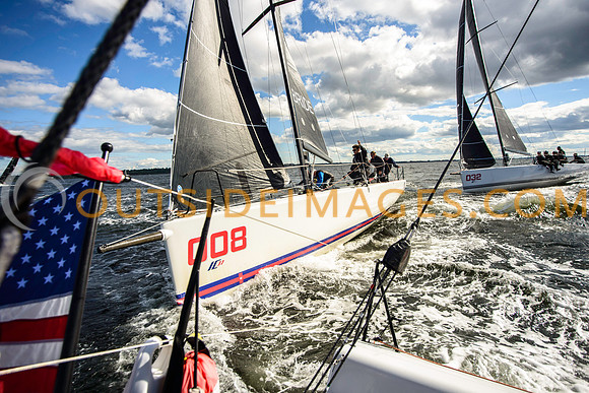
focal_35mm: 16
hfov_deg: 95.5
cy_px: 196
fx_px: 267
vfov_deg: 72.6
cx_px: 294
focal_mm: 15
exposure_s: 1/3200
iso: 400
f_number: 6.3
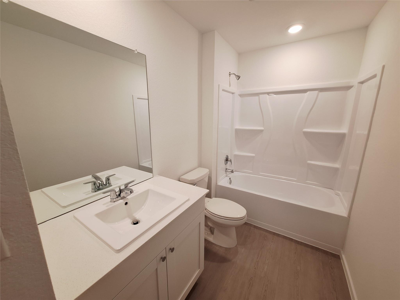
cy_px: 150
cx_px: 200
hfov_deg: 106.2
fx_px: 150
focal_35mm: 13
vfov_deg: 89.9
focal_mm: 1.74
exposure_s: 1/40
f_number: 2.2
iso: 64
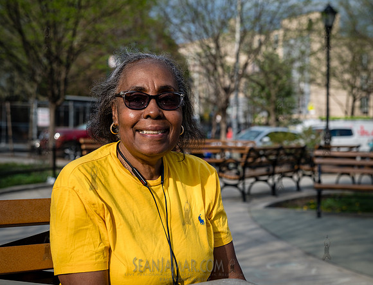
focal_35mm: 56
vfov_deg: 26.4
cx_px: 218
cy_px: 145
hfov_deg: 34.1
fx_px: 607
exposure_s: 1/1250
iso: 200
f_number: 4.5
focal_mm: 50
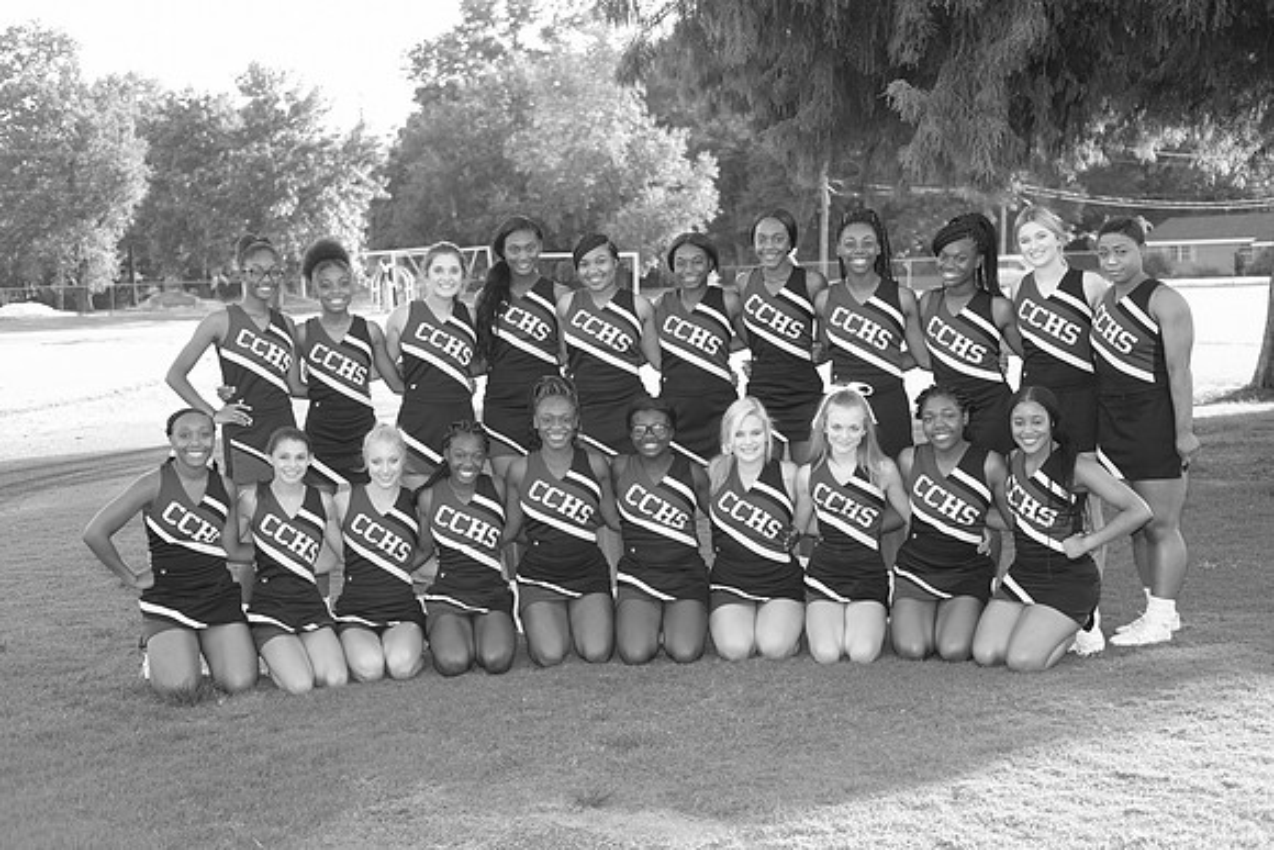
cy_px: 425
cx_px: 637
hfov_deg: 37.5
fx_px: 1876
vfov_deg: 25.5
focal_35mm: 53
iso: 200
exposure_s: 1/250
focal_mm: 35
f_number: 2.8
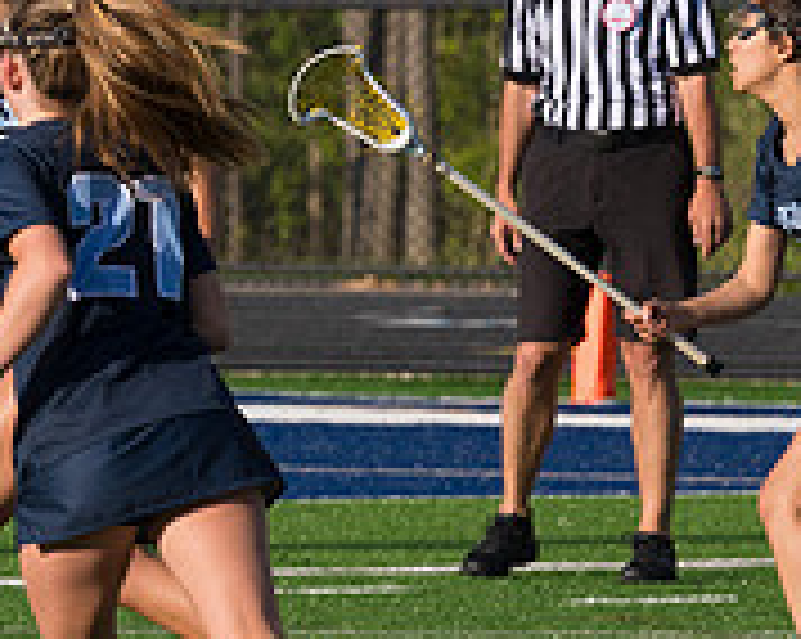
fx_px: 21170
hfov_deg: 2.2
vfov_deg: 1.7
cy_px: 243
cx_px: -477
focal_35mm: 894
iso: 250
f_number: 5.6
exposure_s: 1/1600
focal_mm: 195
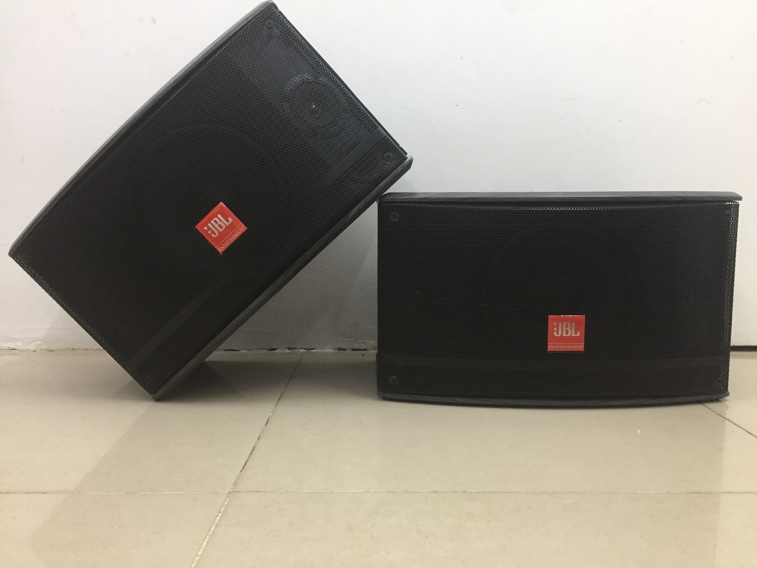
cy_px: 284
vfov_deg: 48.2
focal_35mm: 29
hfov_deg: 61.7
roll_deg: -1.6
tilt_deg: -5.5
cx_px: 378
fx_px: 634
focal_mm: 4.15
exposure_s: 1/33
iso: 200
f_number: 2.2
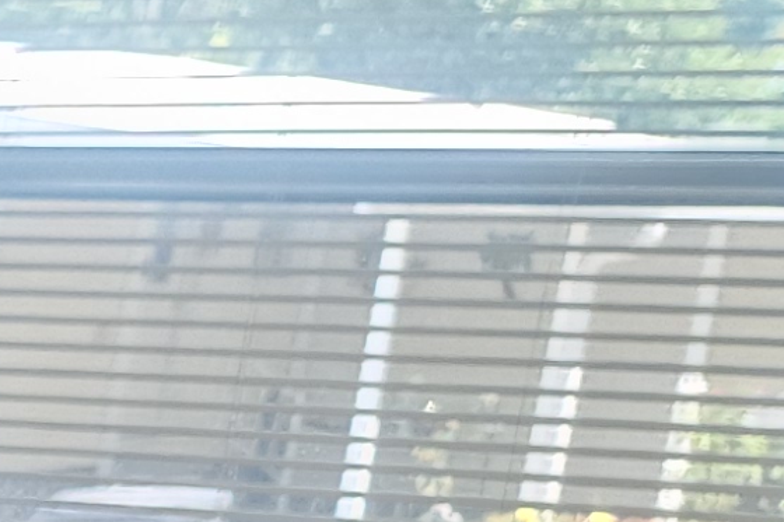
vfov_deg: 7.6
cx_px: -1723
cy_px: 1195
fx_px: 3723
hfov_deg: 9.1
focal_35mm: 171
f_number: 1.8
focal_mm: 5.4
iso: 80
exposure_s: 1/180
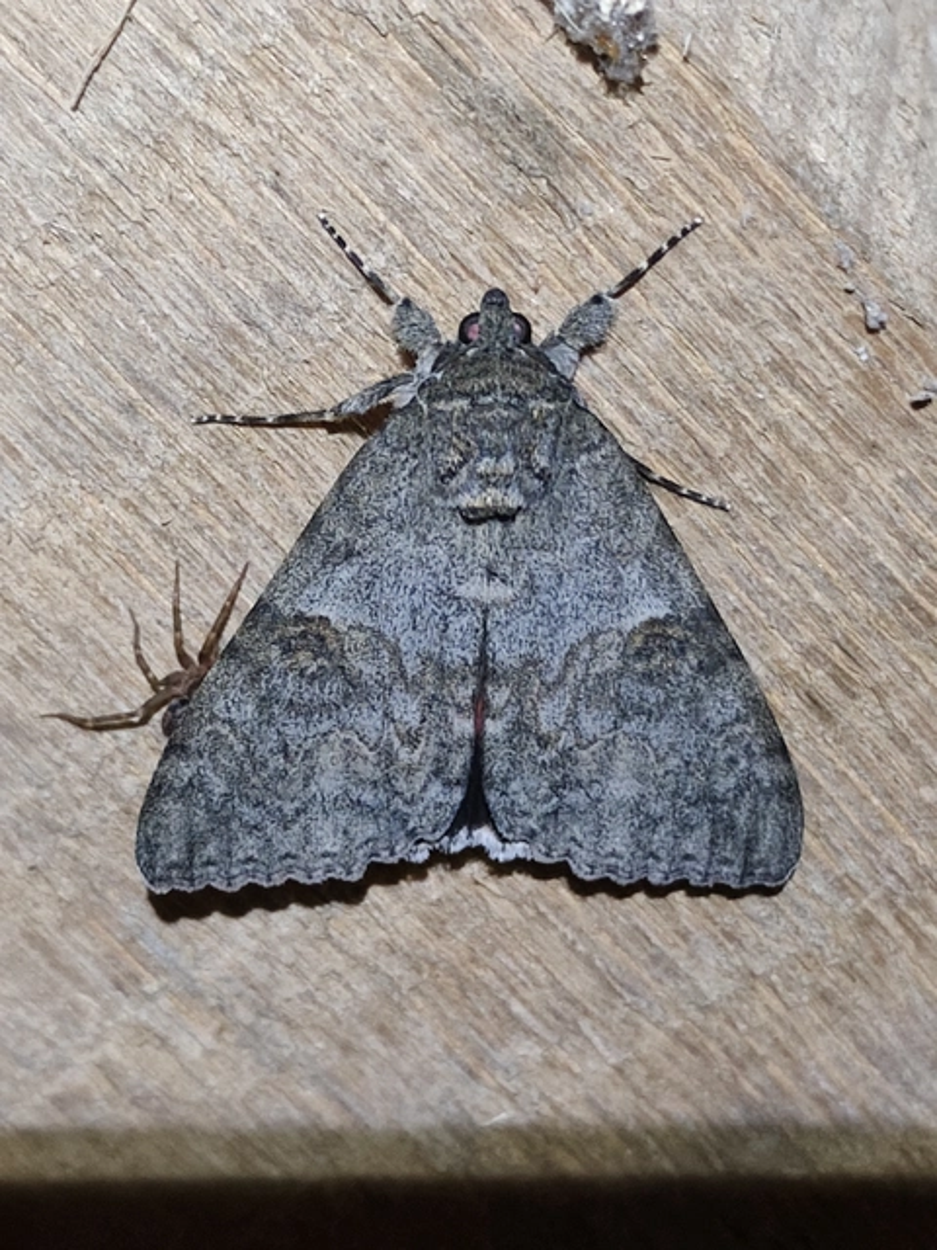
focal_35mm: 92
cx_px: 468
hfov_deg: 16.1
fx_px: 3320
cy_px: 625
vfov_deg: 21.3
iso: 4000
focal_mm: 6.19
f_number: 1.65
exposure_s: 1/20
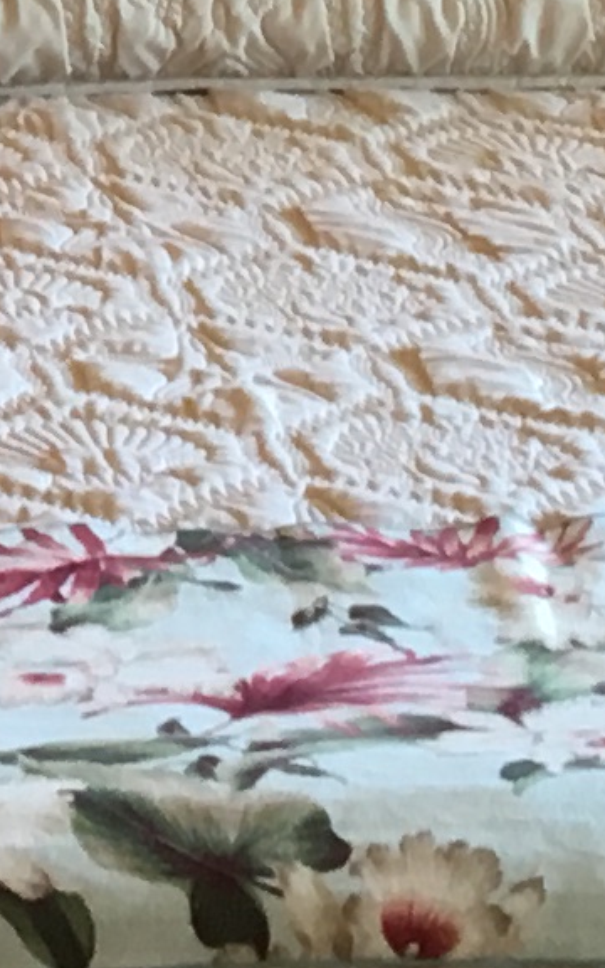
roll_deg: +1.2
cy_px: -781
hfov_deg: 6.0
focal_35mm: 215
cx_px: -418
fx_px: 5672
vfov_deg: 9.3
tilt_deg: -4.7
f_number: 2.2
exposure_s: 1/30
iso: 50
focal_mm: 4.15
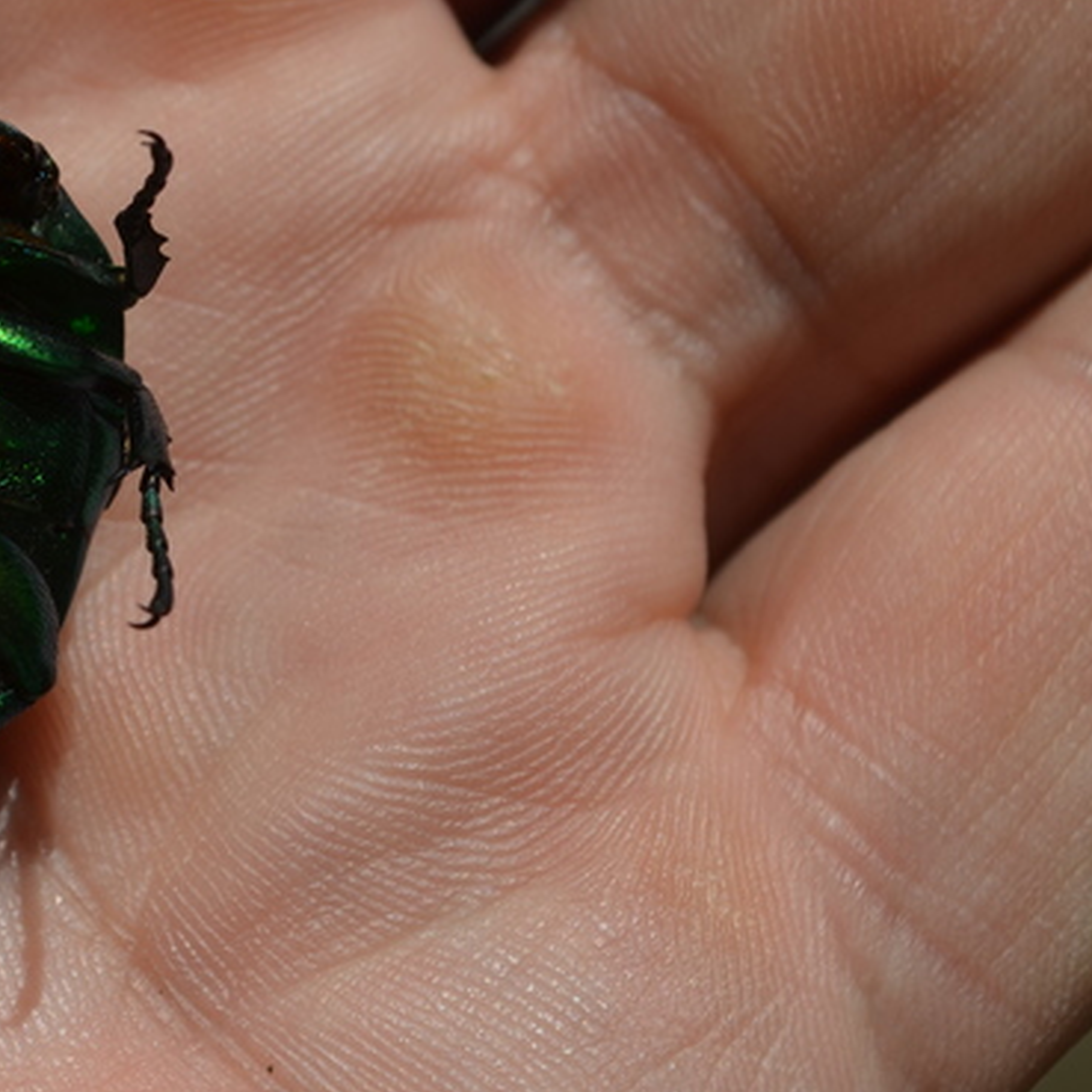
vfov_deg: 9.5
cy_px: 408
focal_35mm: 183
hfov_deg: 9.5
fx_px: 6535
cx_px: -121
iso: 100
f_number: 8
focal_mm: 55
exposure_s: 1/640
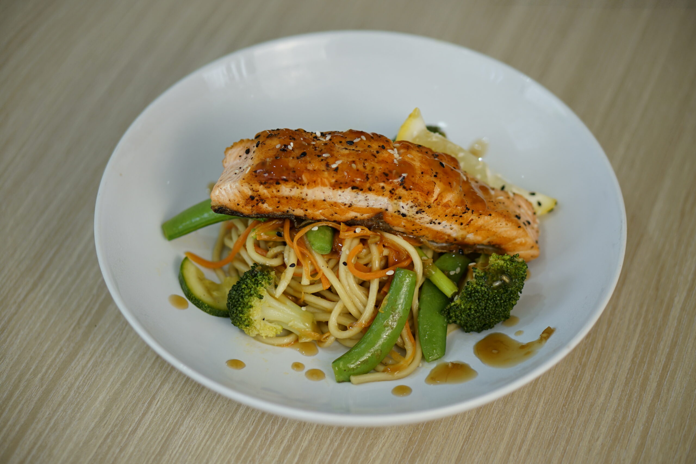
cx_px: 348
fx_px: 1450
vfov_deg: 18.2
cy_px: 232
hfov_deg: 27.0
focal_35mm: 75
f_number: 1.8
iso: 200
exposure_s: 1/500
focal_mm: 50
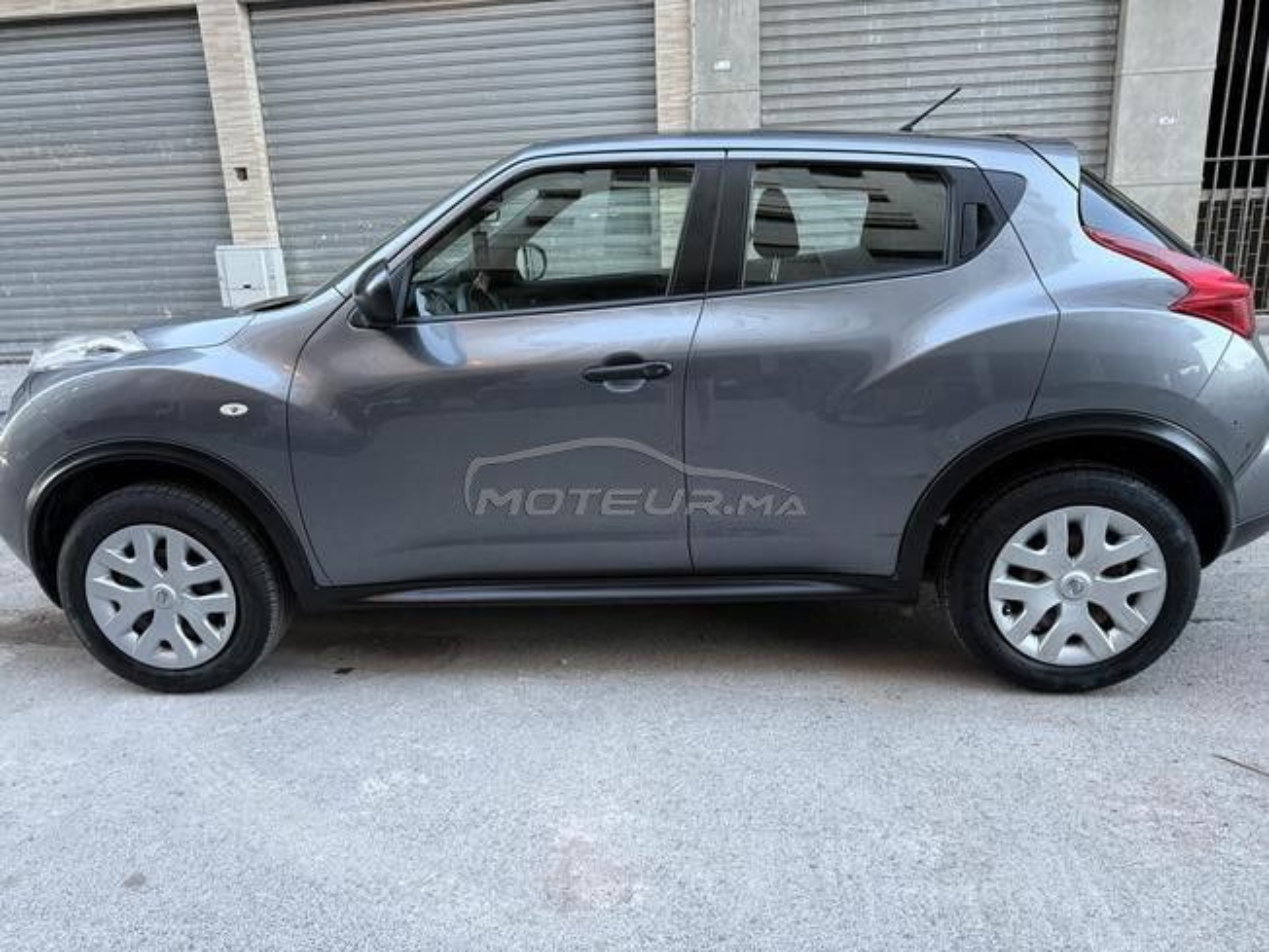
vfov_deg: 56.8
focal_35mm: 24
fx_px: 880
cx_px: 634
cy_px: 476
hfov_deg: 71.6
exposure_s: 1/50
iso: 250
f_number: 1.78
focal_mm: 6.76
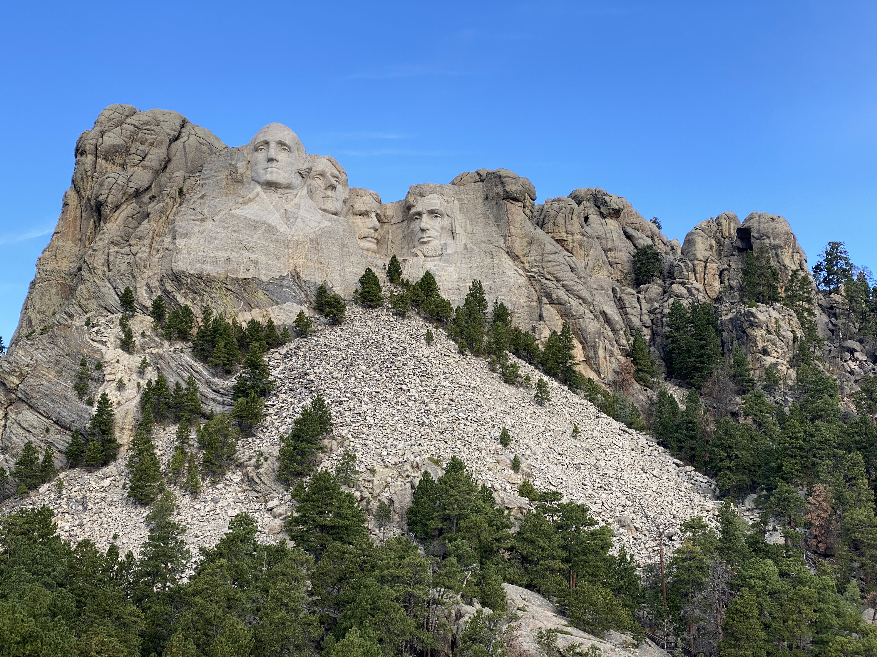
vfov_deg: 28.0
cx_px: 438
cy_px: 328
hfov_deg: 36.8
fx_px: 1317
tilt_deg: +13.5
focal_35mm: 52
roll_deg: +0.6
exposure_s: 1/578
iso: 20
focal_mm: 6
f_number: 2
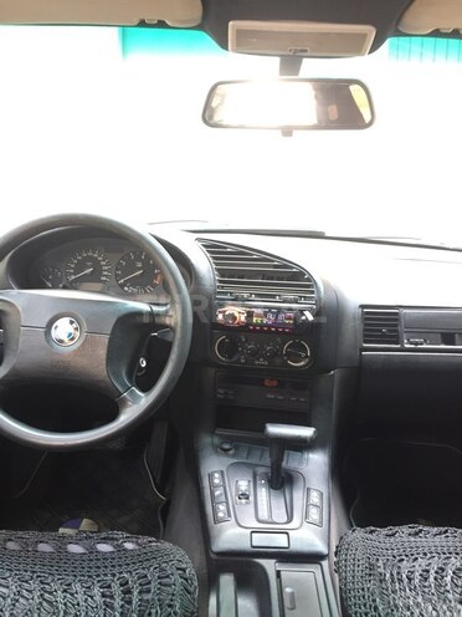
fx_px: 516
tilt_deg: -10.8
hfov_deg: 48.2
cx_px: 231
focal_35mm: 29
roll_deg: -1.0
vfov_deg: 61.7
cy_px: 308
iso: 100
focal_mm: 4.15
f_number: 2.2
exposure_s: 1/33
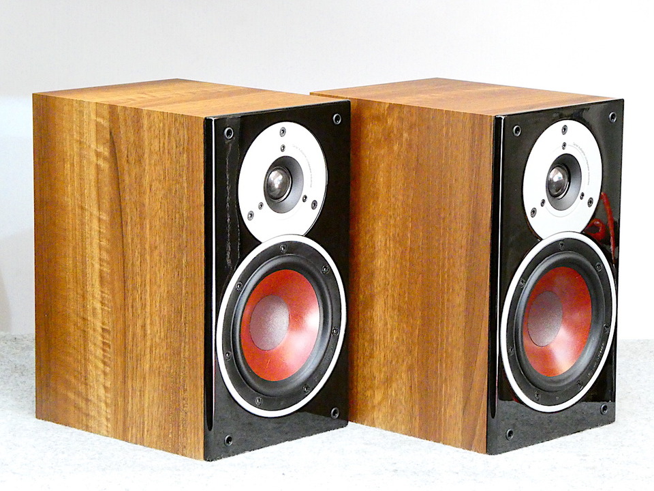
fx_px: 2551
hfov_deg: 14.6
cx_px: 327
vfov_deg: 11.0
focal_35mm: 135
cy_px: 246
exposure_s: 1/25
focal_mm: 24.2
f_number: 6.3
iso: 1600
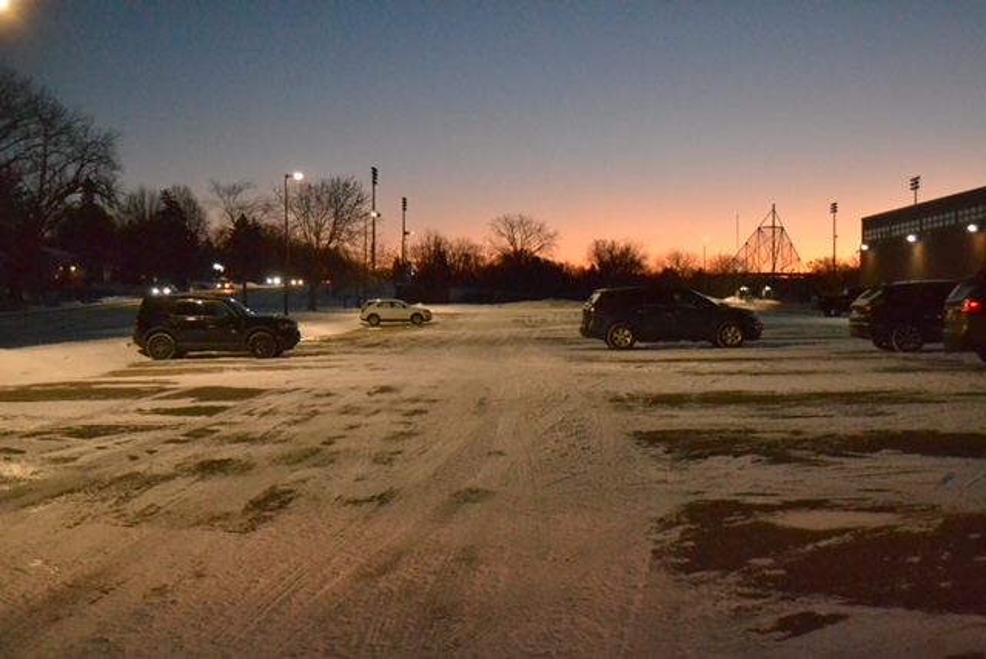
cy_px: 330
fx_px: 1316
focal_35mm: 48
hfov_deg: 41.1
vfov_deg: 28.1
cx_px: 493
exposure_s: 1/125
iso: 6400
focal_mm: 32
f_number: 4.8
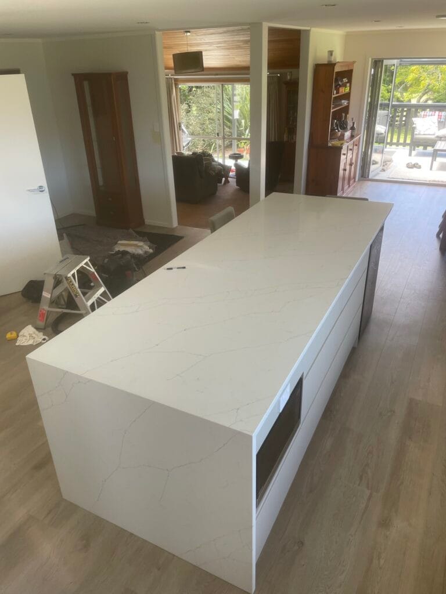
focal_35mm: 26
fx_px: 447
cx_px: 223
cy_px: 297
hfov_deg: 53.1
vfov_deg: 67.3
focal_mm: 4.2
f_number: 1.6
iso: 50
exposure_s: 1/121
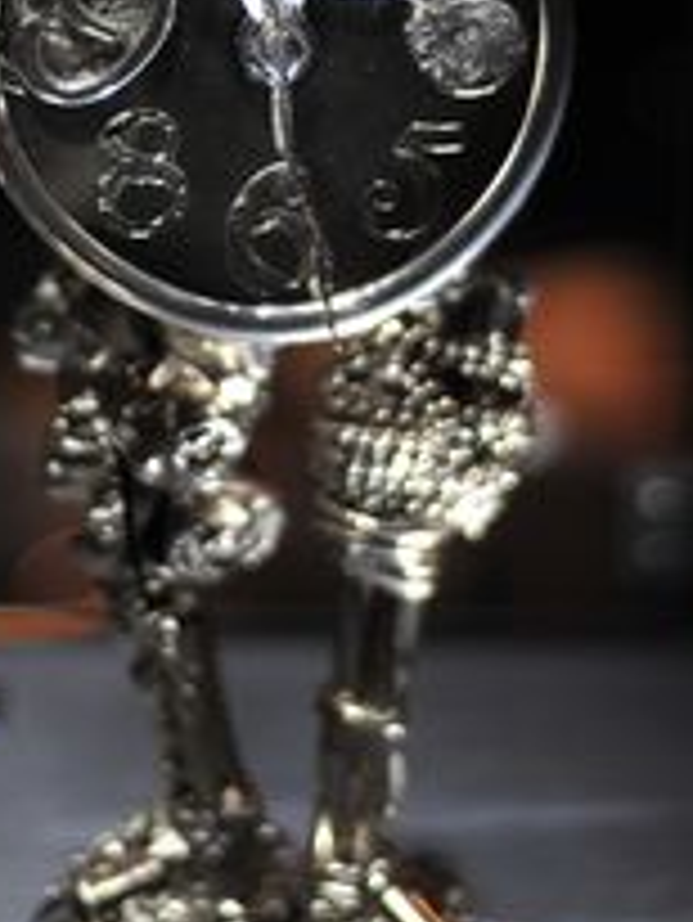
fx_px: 3120
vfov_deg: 16.7
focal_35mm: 117
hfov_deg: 12.7
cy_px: 153
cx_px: 252
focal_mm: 50
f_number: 1.8
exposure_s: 1/80
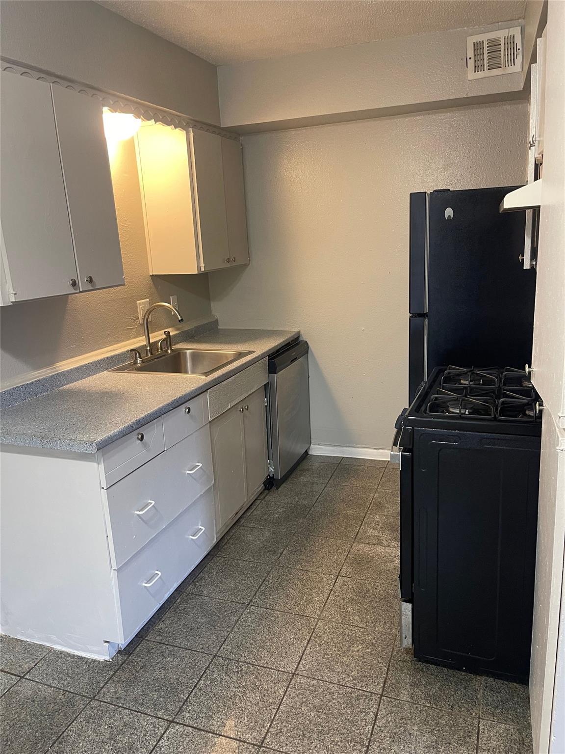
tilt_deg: -13.6
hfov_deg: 54.9
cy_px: 377
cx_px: 282
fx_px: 544
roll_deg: +3.3
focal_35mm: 25
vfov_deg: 69.4
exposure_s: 1/60
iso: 200
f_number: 1.6
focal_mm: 5.1
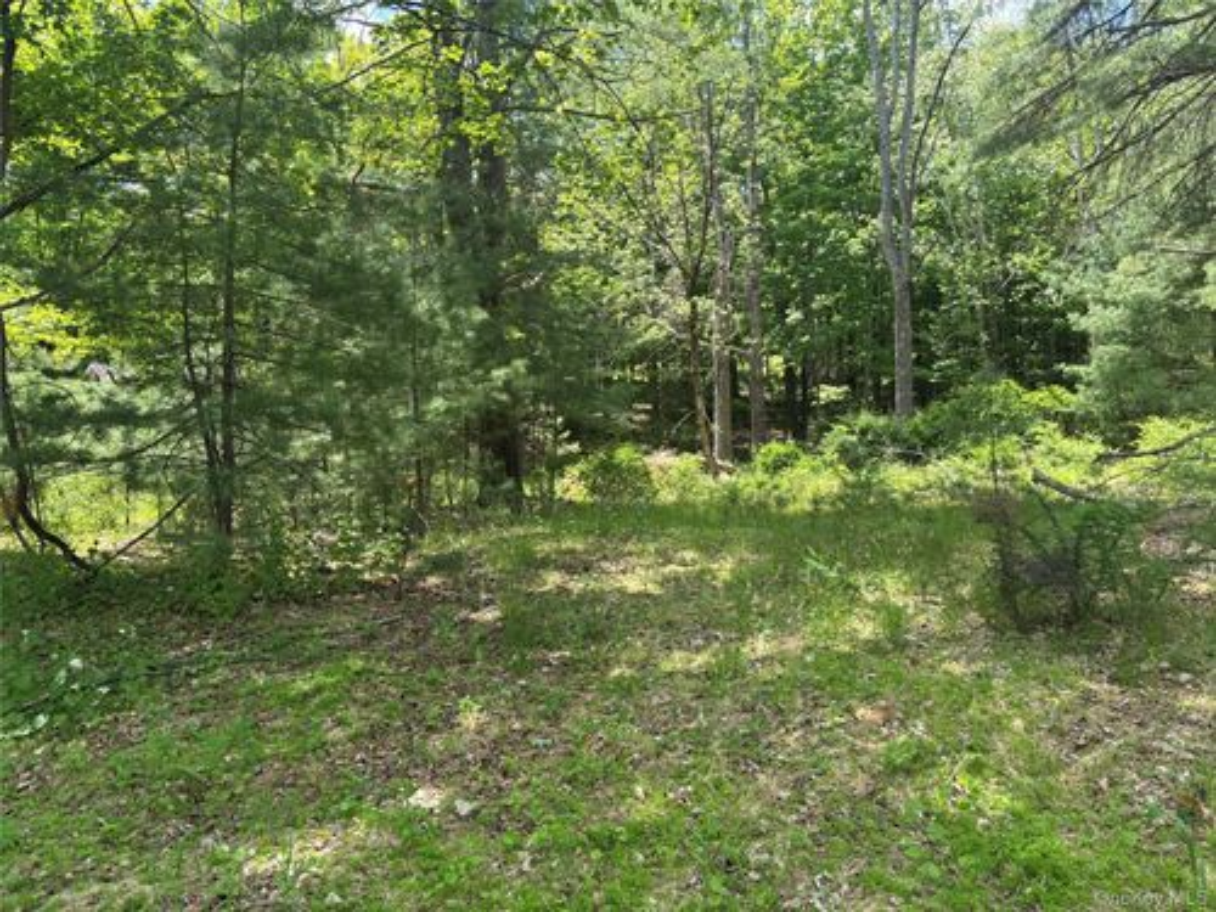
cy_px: 456
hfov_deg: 67.3
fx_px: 913
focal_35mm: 26
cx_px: 608
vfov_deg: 53.1
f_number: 1.6
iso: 50
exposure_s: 1/428
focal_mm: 5.96
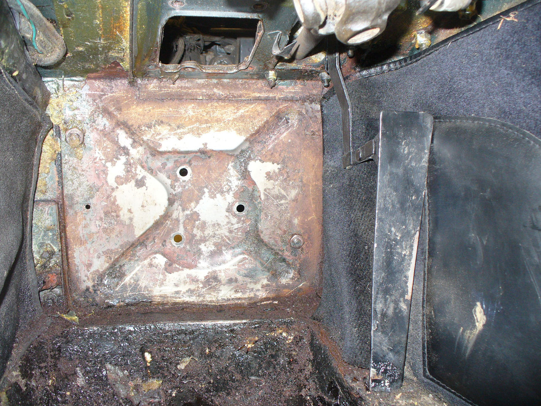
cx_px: 270
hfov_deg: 50.1
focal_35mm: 37
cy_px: 203
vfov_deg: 38.7
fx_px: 578
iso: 125
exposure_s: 1/30
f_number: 2.8
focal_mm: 6.1
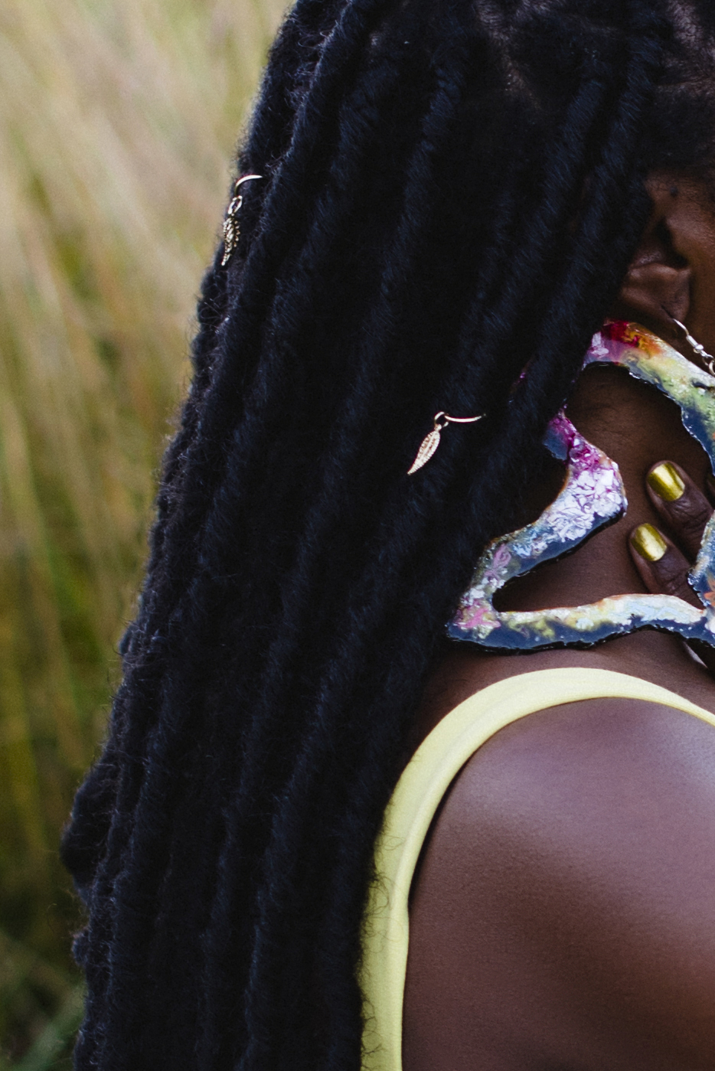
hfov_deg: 6.3
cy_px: 804
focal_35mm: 215
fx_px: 6398
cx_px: 913
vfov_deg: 9.6
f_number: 2.2
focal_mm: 50
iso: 200
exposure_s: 1/320
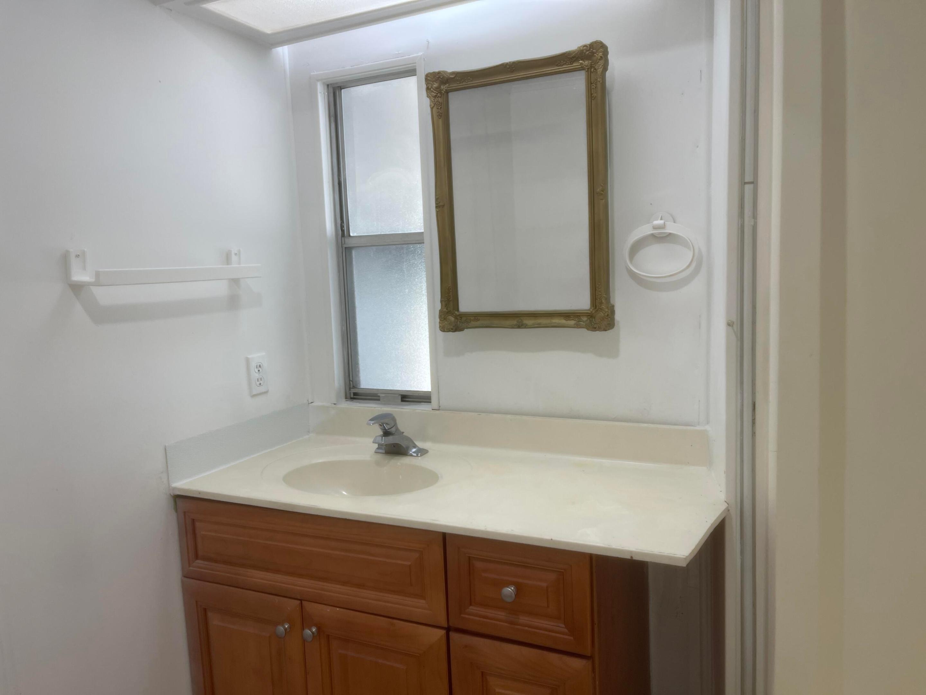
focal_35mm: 25
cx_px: 463
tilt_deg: -6.6
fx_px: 669
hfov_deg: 69.4
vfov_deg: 54.9
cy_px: 348
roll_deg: +1.5
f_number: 1.6
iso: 64
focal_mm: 5.1
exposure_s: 1/120
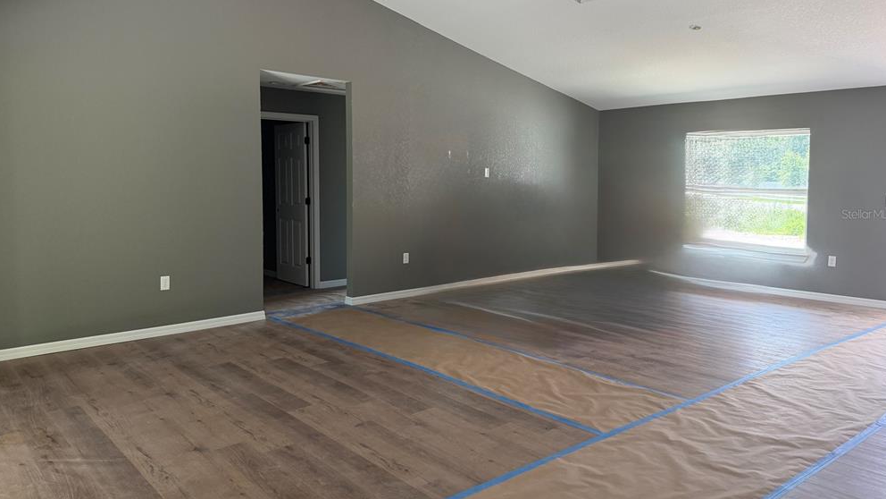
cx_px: 439
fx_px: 634
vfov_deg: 42.8
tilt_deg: -3.4
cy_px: 214
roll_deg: +0.1
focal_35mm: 27
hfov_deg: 69.9
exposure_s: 1/219
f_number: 1.78
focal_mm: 6.76
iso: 200
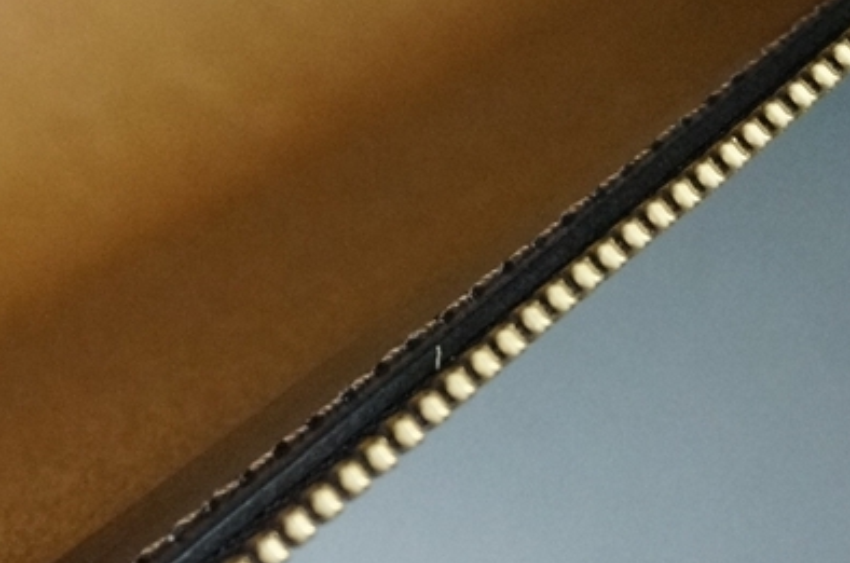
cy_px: -151
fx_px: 3016
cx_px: 6
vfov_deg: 10.5
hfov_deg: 15.7
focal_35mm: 128
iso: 3200
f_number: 4.5
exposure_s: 1/125
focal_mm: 28
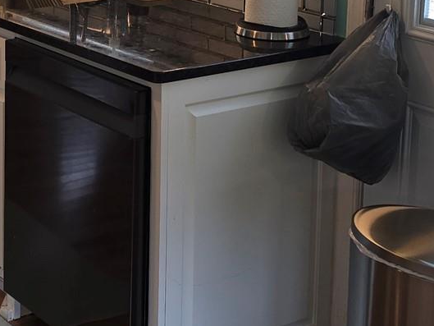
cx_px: 2
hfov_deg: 21.3
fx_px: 1116
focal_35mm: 89
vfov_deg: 16.1
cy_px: -31
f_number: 1.7
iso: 25
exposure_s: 1/60
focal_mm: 6.3
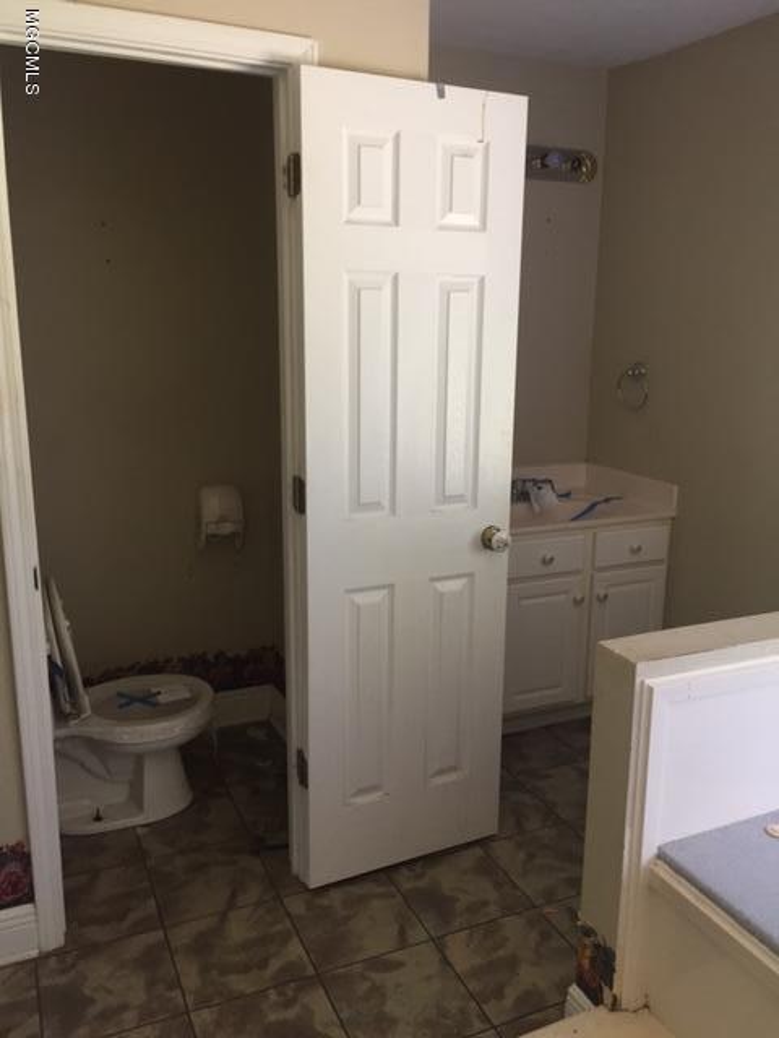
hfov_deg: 48.2
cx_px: 390
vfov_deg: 61.7
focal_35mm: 29
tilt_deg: -13.8
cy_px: 519
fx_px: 870
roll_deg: -1.1
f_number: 2.2
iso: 80
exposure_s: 1/30
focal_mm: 4.15
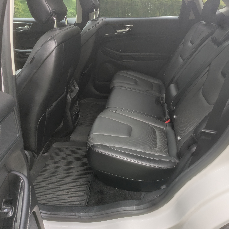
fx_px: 225
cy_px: 112
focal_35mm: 30
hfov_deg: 53.7
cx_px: 137
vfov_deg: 54.0
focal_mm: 6.81
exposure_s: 1/149
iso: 45
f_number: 1.85
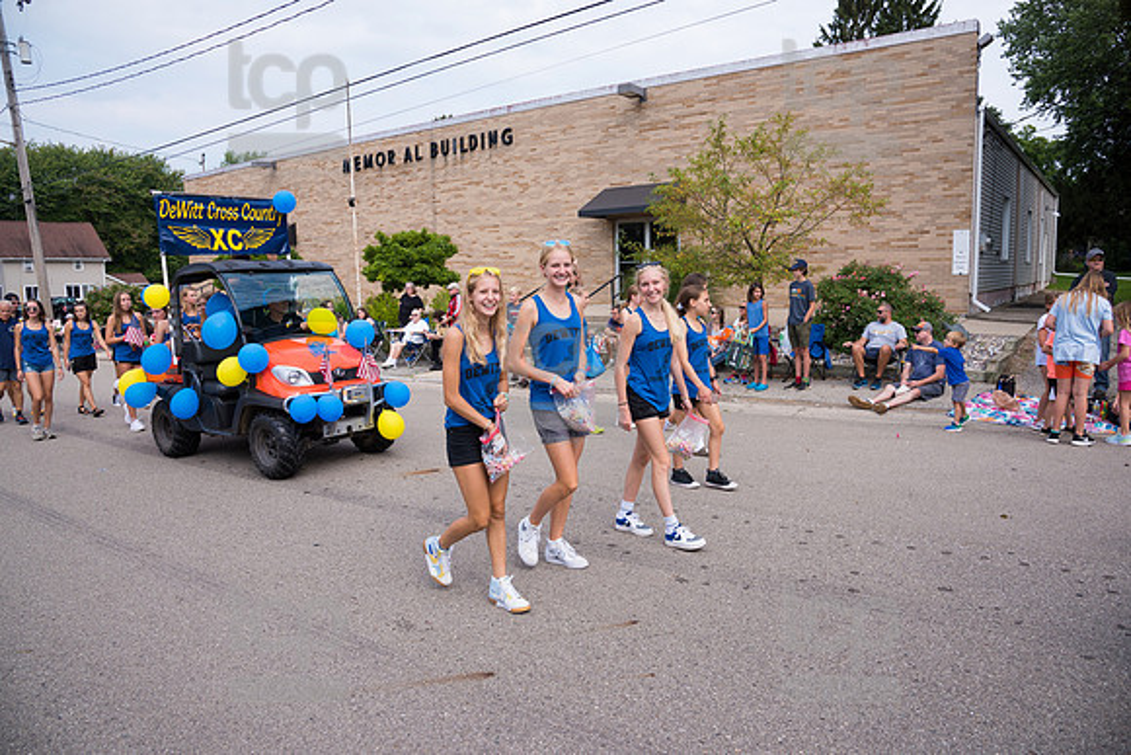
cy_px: 378
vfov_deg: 53.2
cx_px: 566
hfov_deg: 73.7
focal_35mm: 24
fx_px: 754
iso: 220
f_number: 6.3
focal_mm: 24
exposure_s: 1/500
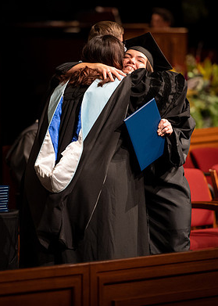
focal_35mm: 338
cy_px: 139
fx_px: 2932
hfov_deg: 4.3
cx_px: 95
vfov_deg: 6.0
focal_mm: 200
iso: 1250
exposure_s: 1/200
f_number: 2.8
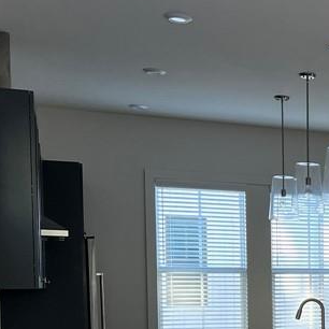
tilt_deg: -2.7
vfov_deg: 21.7
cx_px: 513
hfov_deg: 19.3
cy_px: 327
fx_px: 828
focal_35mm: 77
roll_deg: -0.3
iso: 100
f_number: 1.5
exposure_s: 1/121
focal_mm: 5.7
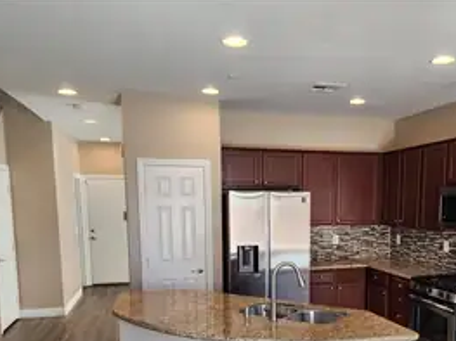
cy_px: 258
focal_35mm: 35
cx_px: 295
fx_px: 461
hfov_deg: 51.9
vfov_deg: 39.5
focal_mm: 6.4
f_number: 1.8
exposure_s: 1/180
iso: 160
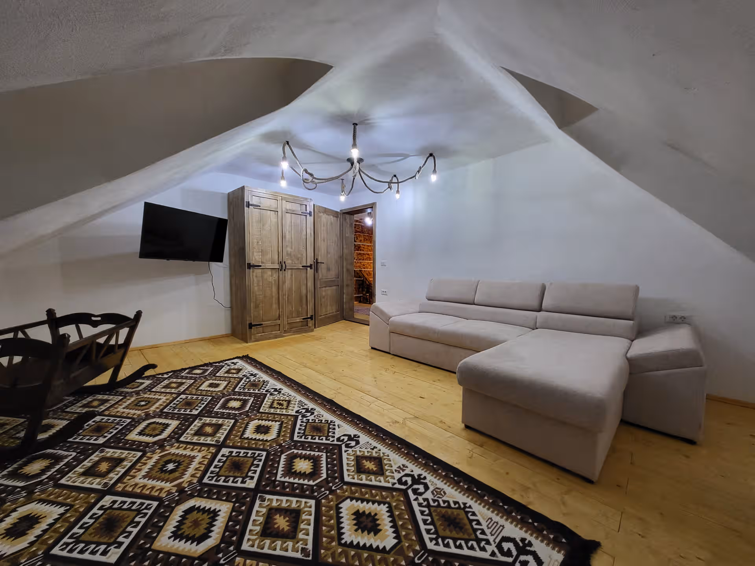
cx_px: 378
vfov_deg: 89.9
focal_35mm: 13
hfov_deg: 106.2
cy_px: 283
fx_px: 284
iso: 200
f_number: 2.2
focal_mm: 1.74
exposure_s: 1/50
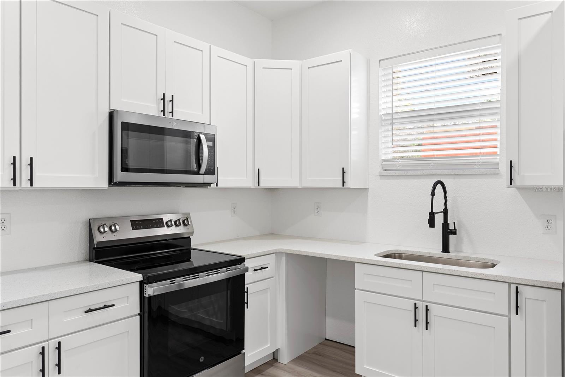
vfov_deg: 51.3
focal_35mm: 25
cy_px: 188
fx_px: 392
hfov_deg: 71.5
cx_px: 282
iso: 400
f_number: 8
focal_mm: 25
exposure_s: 1/6
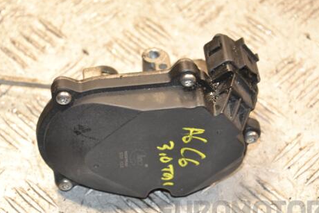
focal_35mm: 137
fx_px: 1214
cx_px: 146
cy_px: 119
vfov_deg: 10.0
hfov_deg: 15.0
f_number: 5.3
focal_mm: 70
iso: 800
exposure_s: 1/60
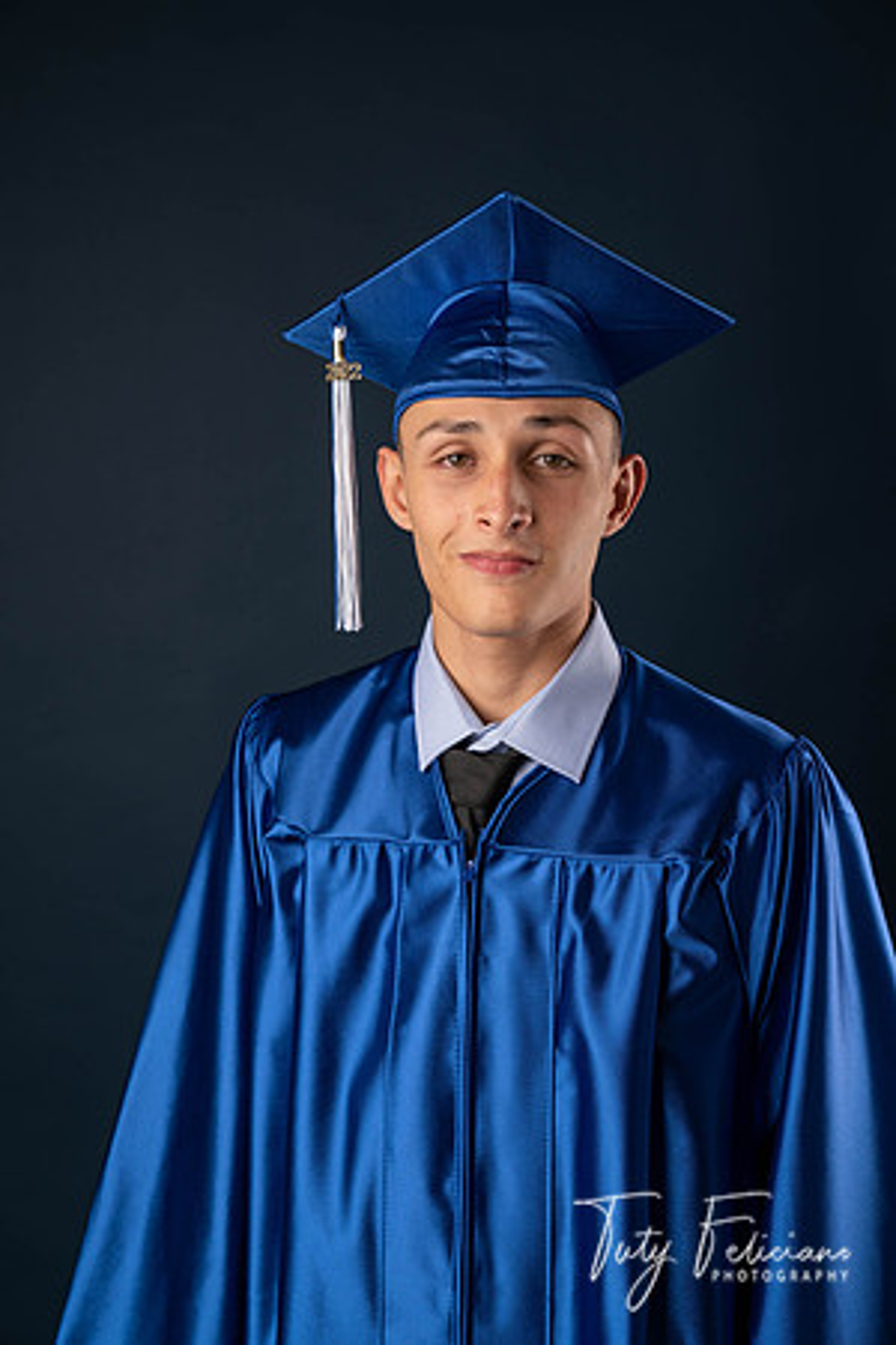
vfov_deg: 31.9
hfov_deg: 21.6
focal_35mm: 63
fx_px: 2352
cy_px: 672
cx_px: 448
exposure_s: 1/100
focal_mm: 63
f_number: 5.6
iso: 200
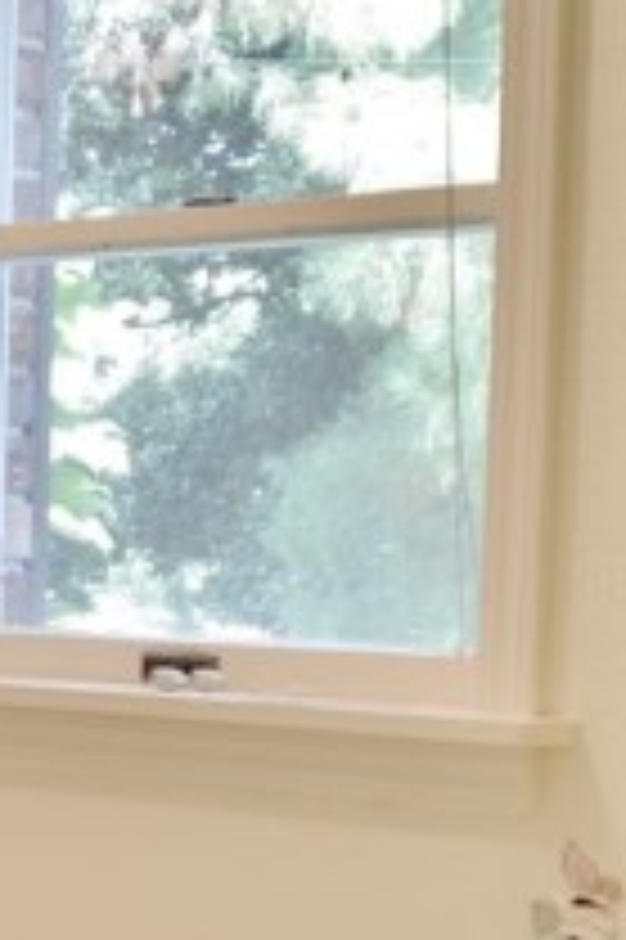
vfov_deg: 20.3
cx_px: -140
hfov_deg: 13.4
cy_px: 783
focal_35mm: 99
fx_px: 2586
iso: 400
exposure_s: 1/100
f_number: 5
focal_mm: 18
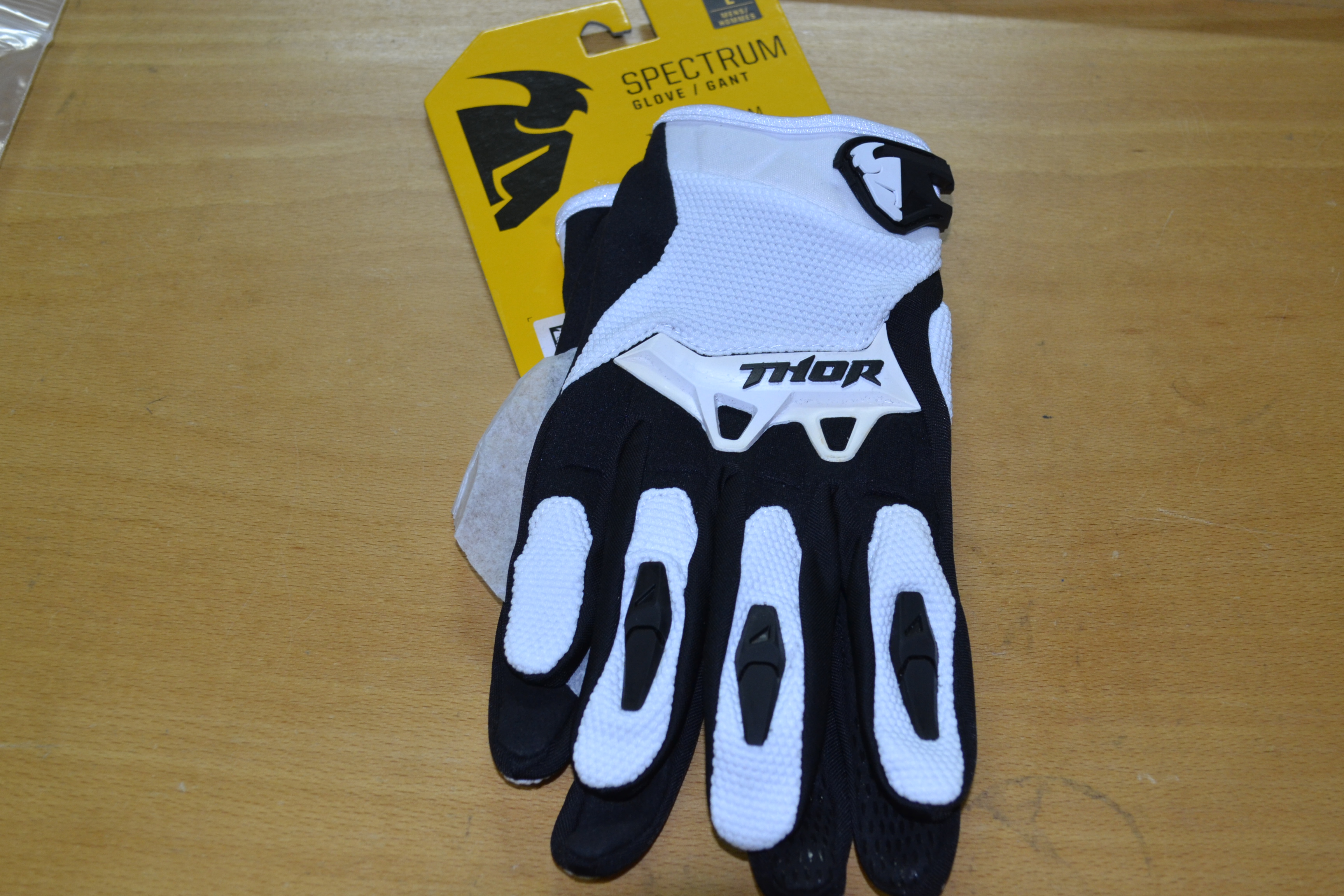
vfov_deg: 25.8
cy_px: 448
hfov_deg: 37.9
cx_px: 672
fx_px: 1960
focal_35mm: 52
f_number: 5
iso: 800
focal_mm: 35
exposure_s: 1/60
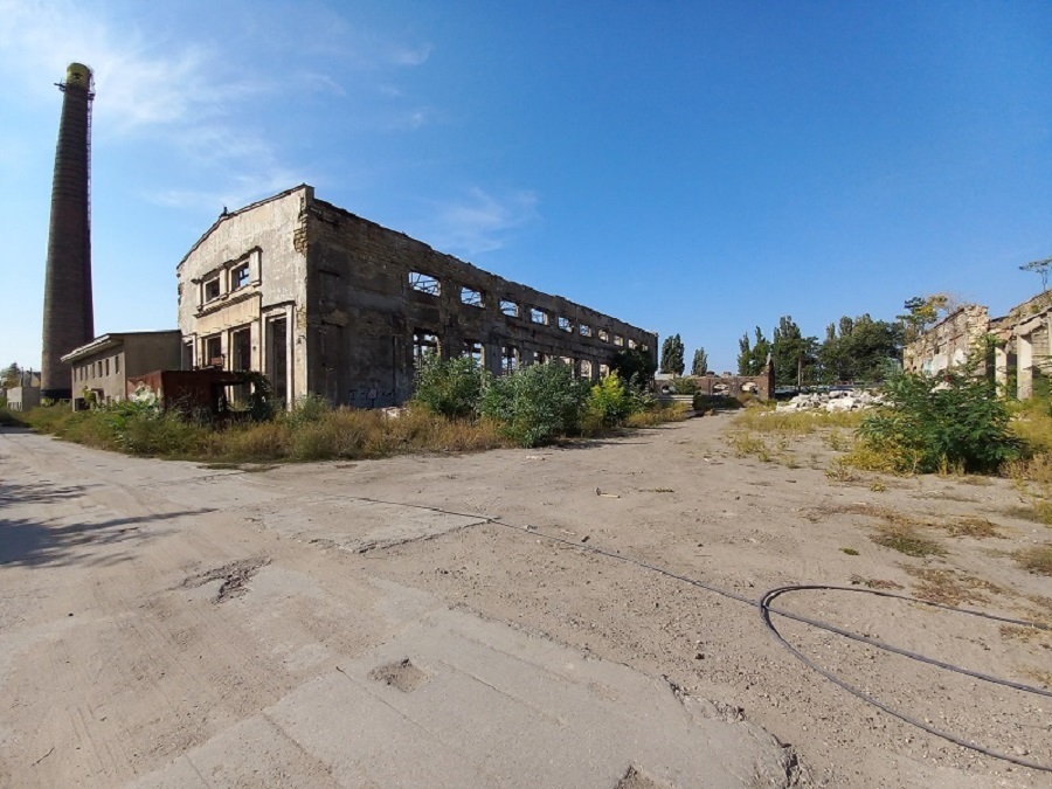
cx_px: 526
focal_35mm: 13
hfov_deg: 106.2
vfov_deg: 89.9
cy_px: 394
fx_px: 395
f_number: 2.2
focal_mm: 1.42
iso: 40
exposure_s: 1/1318
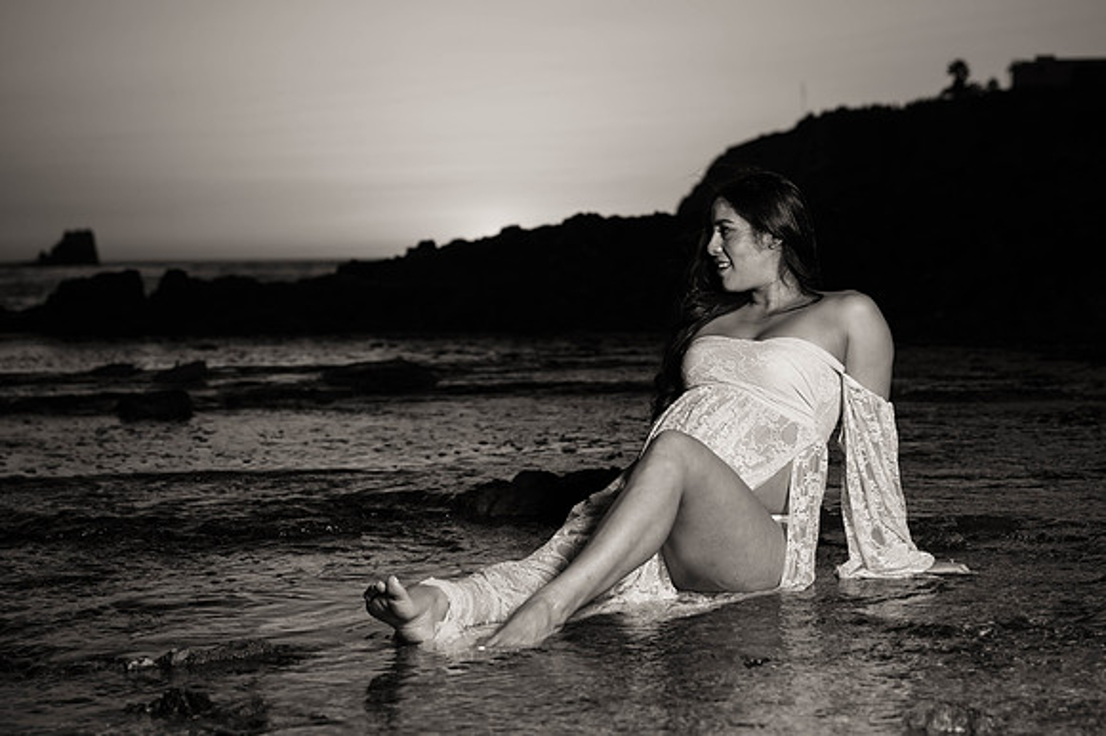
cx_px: 660
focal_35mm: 72
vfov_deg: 19.0
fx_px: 2198
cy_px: 297
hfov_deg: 28.2
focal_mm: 60
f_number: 4
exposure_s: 1/2000
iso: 64
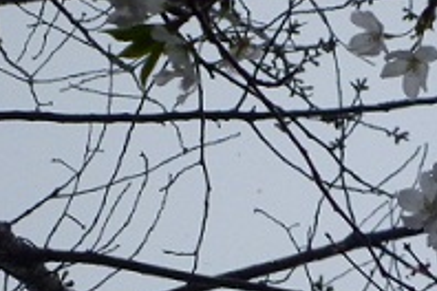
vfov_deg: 3.3
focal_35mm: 421
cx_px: 477
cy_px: 183
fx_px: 5110
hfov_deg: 4.9
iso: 320
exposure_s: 1/640
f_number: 5.9
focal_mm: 22.5
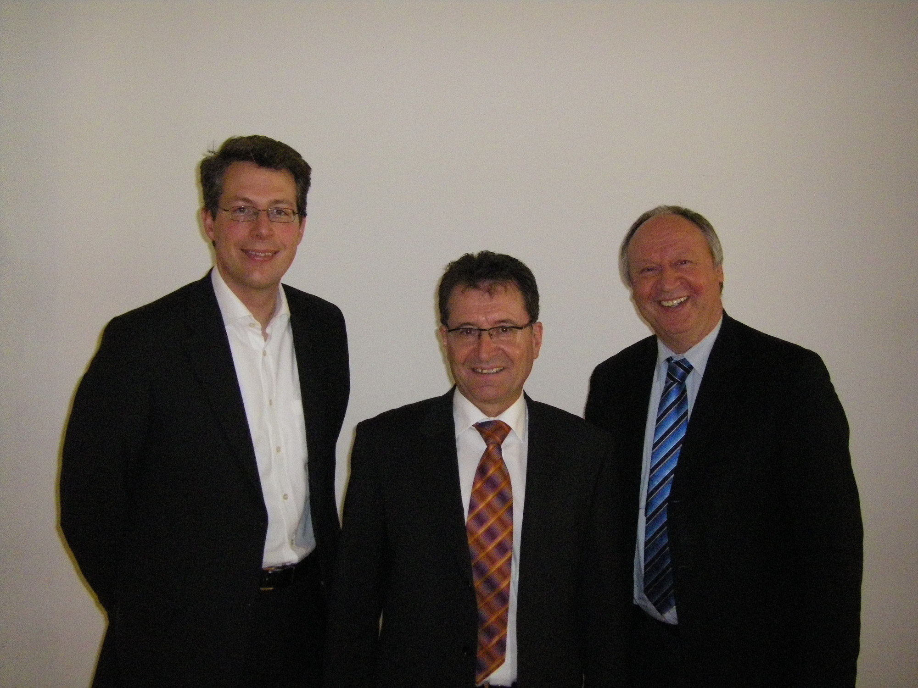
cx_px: 459
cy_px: 344
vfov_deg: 37.7
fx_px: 1008
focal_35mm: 38
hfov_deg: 49.0
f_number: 3.5
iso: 800
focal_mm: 6.3
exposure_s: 1/50
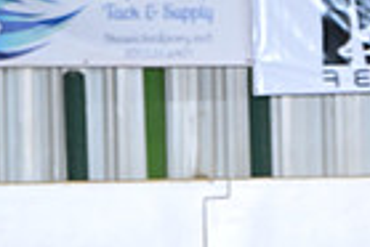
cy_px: 275
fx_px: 8580
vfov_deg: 1.7
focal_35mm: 834
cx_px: 759
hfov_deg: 2.5
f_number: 4.5
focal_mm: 200
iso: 2500
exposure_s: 1/200
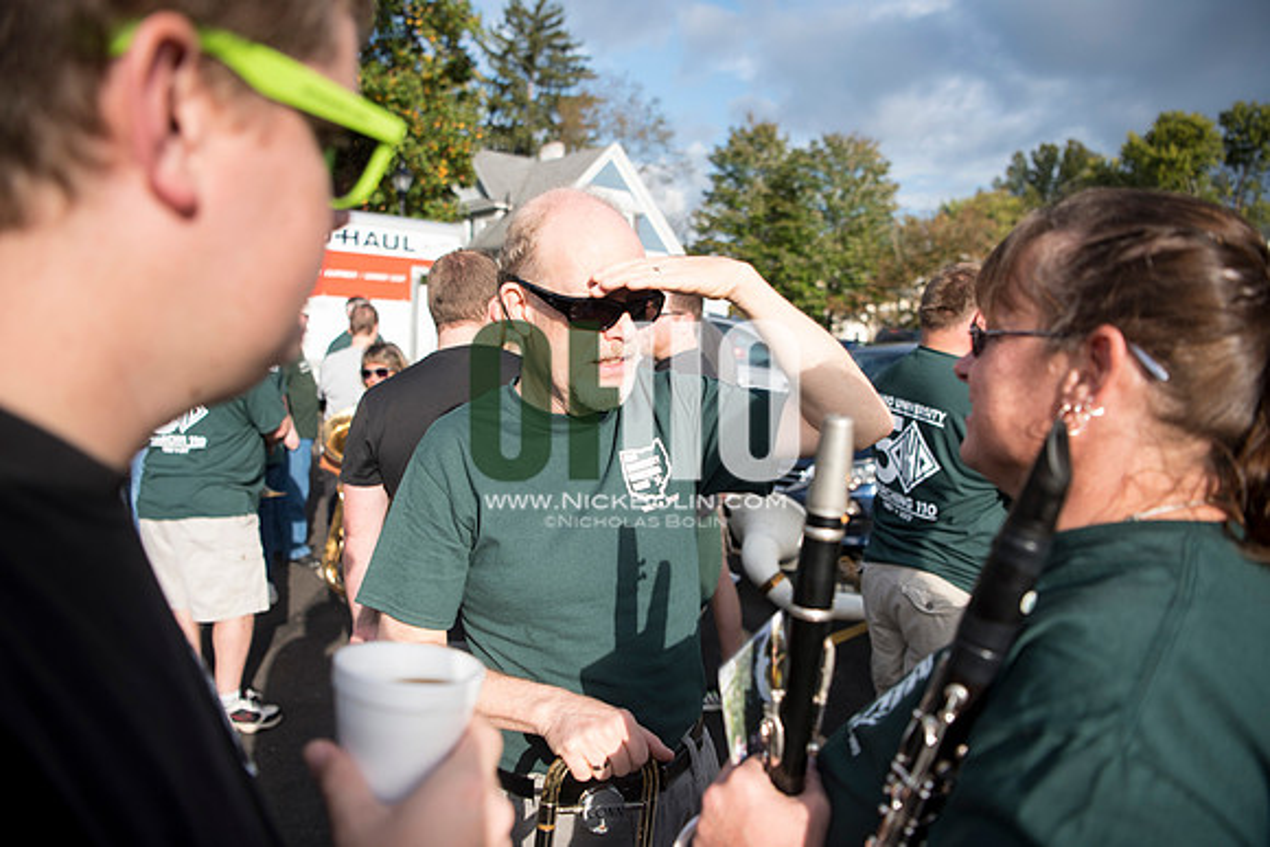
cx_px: 635
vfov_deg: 53.2
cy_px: 424
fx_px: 847
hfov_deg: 73.7
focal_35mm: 24
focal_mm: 24
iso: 250
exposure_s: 1/2000
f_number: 2.8
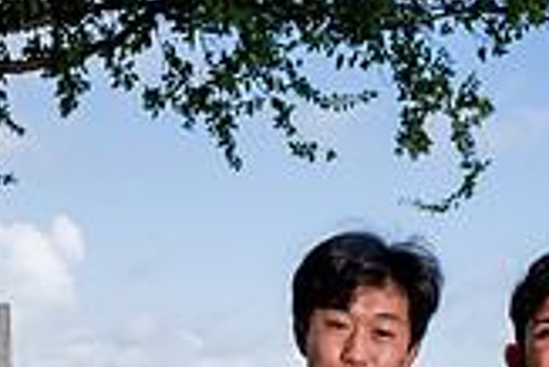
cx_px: 357
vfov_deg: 14.2
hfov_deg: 25.2
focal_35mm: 80
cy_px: 747
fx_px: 1221
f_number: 5.6
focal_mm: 29
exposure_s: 1/640
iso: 100
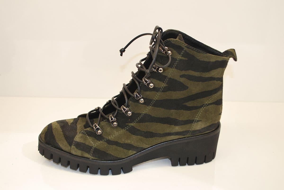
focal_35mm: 39
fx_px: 308
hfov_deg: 49.6
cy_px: 95
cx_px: 142
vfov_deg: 34.2
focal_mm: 26
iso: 200
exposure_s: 1/80
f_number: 4.2
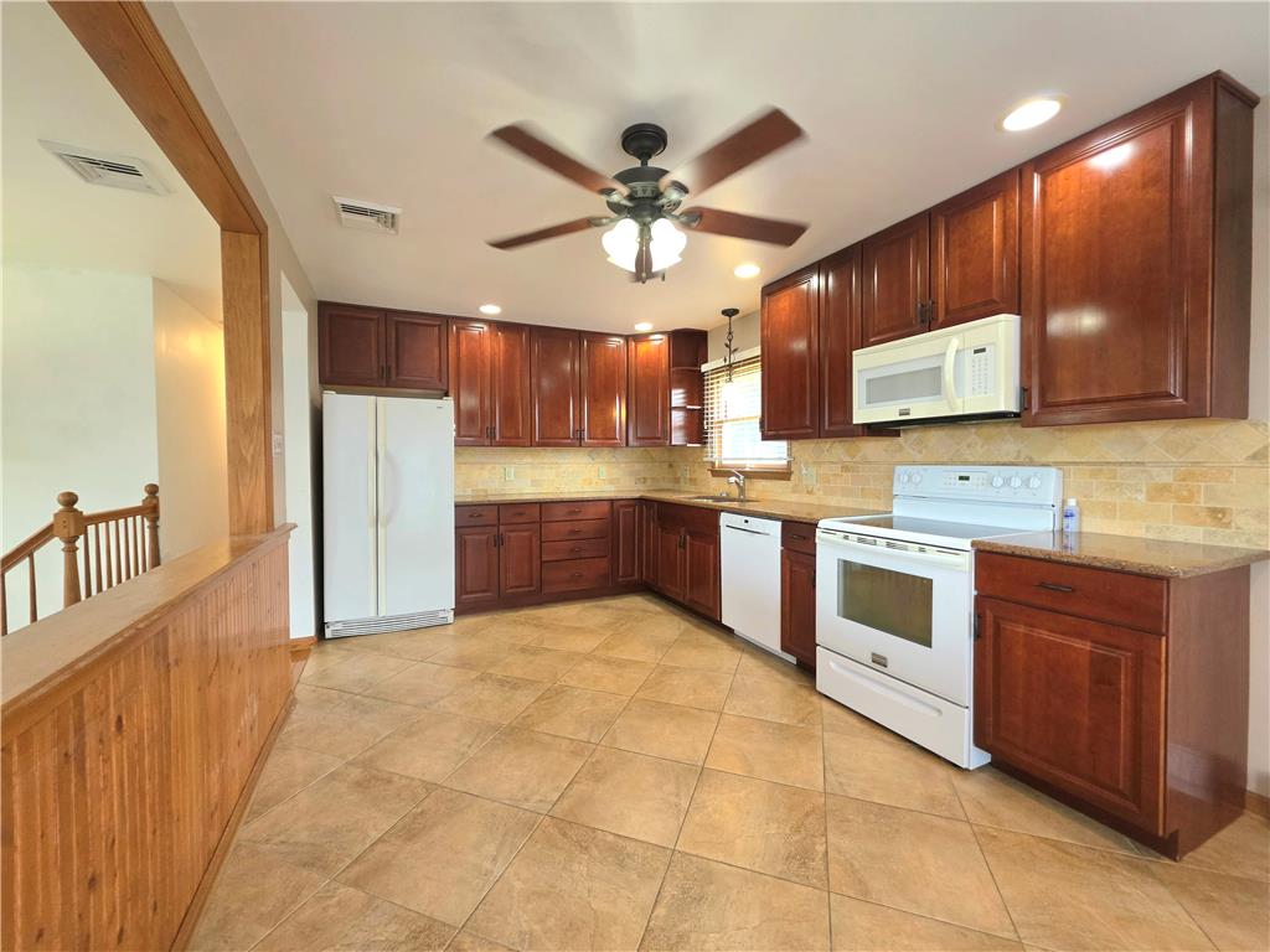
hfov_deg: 106.2
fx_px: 477
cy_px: 476
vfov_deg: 89.9
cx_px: 635
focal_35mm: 13
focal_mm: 2.2
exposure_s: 1/120
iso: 250
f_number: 1.9
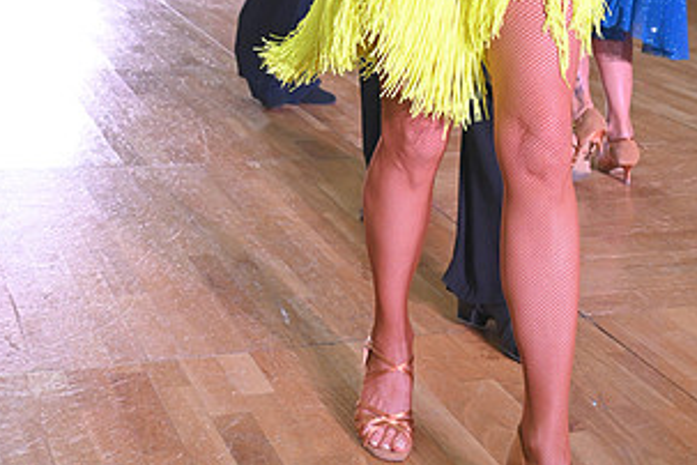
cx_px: 376
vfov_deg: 18.7
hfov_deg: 30.1
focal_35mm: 67
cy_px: -157
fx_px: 1297
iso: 2500
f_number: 5
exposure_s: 1/320
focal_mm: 35
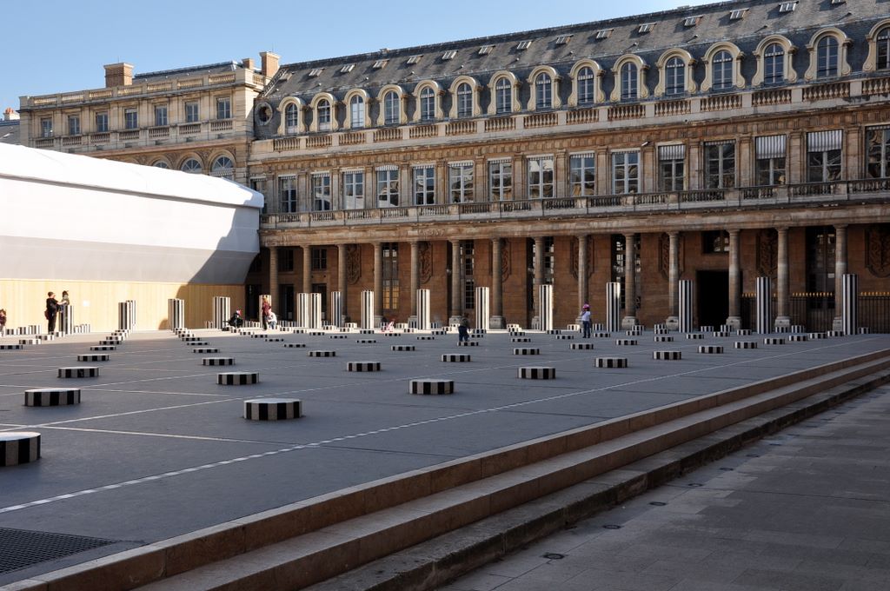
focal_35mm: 42
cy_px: 296
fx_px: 1037
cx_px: 445
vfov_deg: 31.8
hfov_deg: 46.5
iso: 200
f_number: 10
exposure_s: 1/200
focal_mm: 28
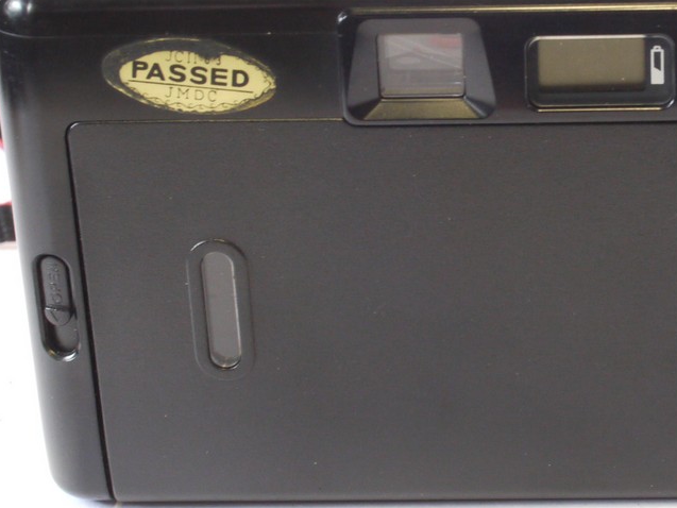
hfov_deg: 17.2
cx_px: 581
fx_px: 2210
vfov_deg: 13.1
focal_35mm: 113
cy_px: 188
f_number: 10
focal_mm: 30
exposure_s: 1/20
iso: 800
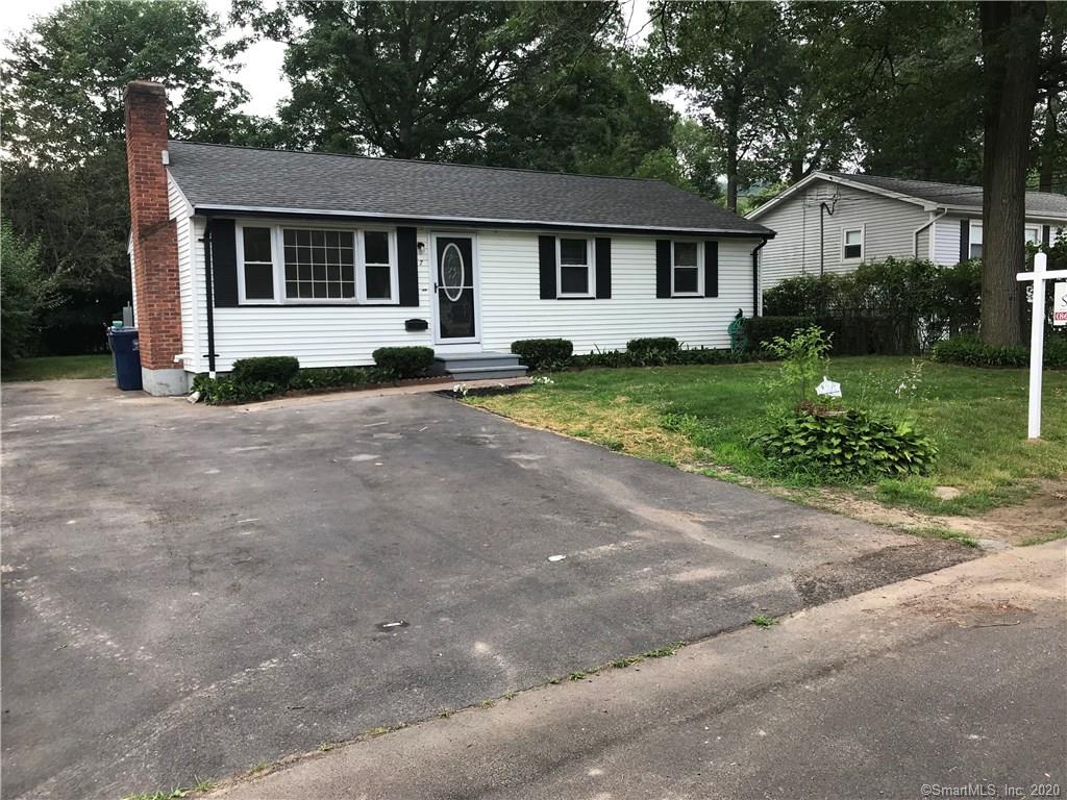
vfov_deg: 49.7
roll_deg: +1.3
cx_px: 534
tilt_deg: -5.4
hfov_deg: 63.4
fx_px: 863
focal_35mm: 28
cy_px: 400
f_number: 1.8
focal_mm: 3.99
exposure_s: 1/122
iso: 20
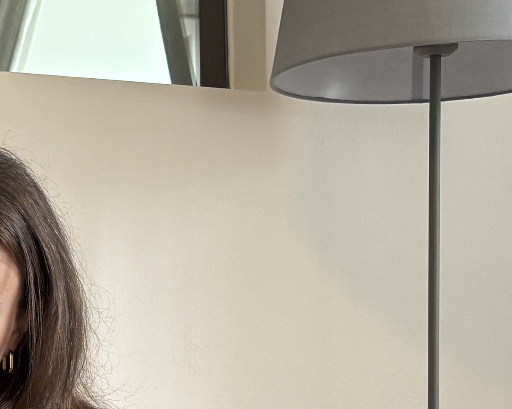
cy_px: 464
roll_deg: +0.1
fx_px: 1818
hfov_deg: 14.5
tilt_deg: -0.7
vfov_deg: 12.6
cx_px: -345
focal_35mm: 120
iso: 125
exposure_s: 1/102
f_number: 1.6
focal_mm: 5.96
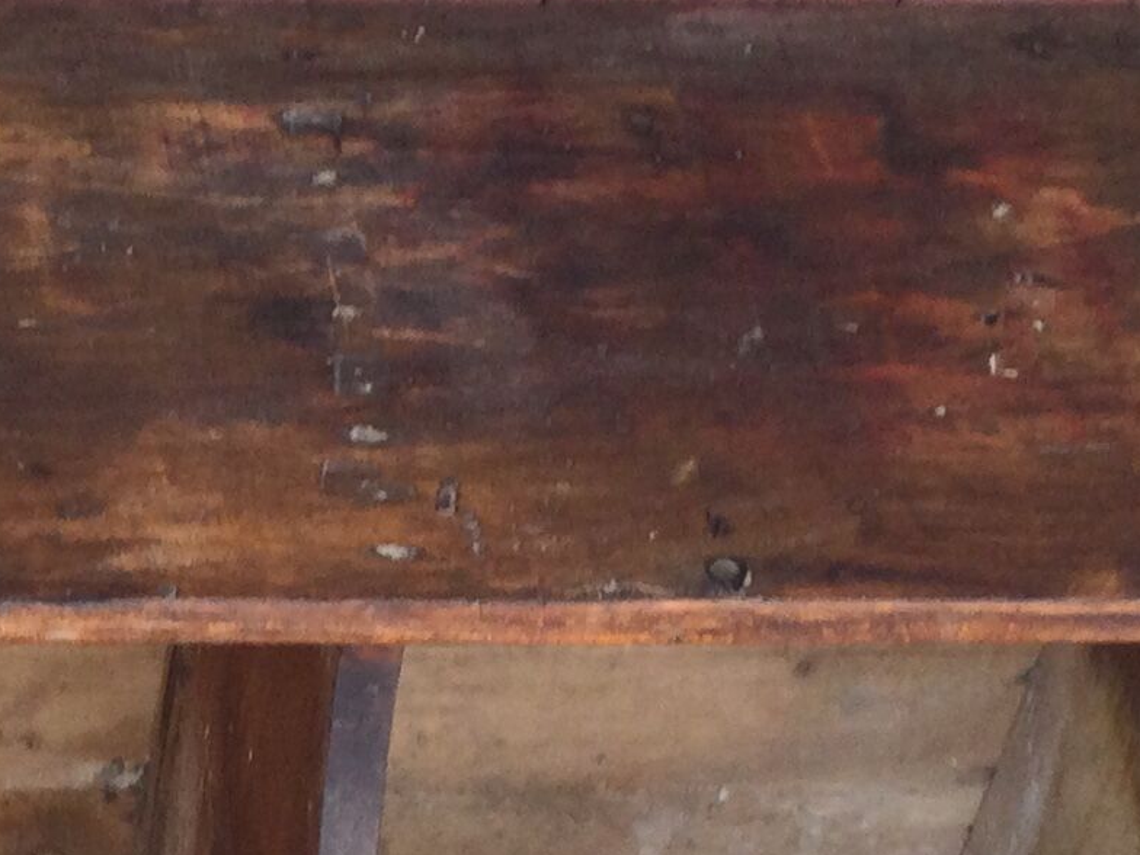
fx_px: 4248
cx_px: -286
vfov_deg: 11.3
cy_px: 1024
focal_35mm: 129
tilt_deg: -53.6
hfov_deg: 14.7
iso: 32
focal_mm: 3.3
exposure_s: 1/100
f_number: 2.4
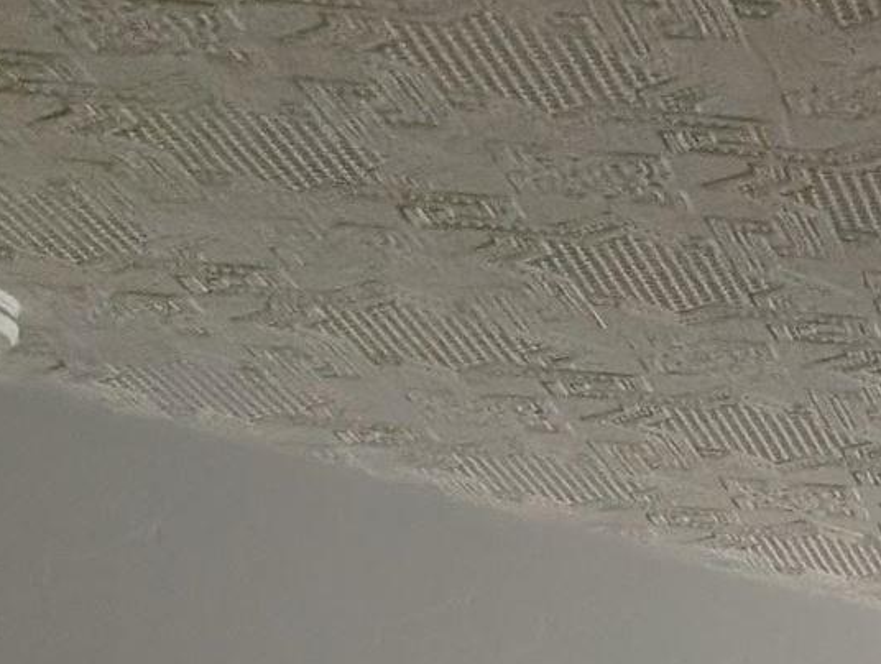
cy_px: 1862
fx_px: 3493
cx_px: 2189
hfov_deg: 11.5
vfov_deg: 9.1
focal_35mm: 137
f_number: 1.68
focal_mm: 6.9
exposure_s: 1/82.1
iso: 27
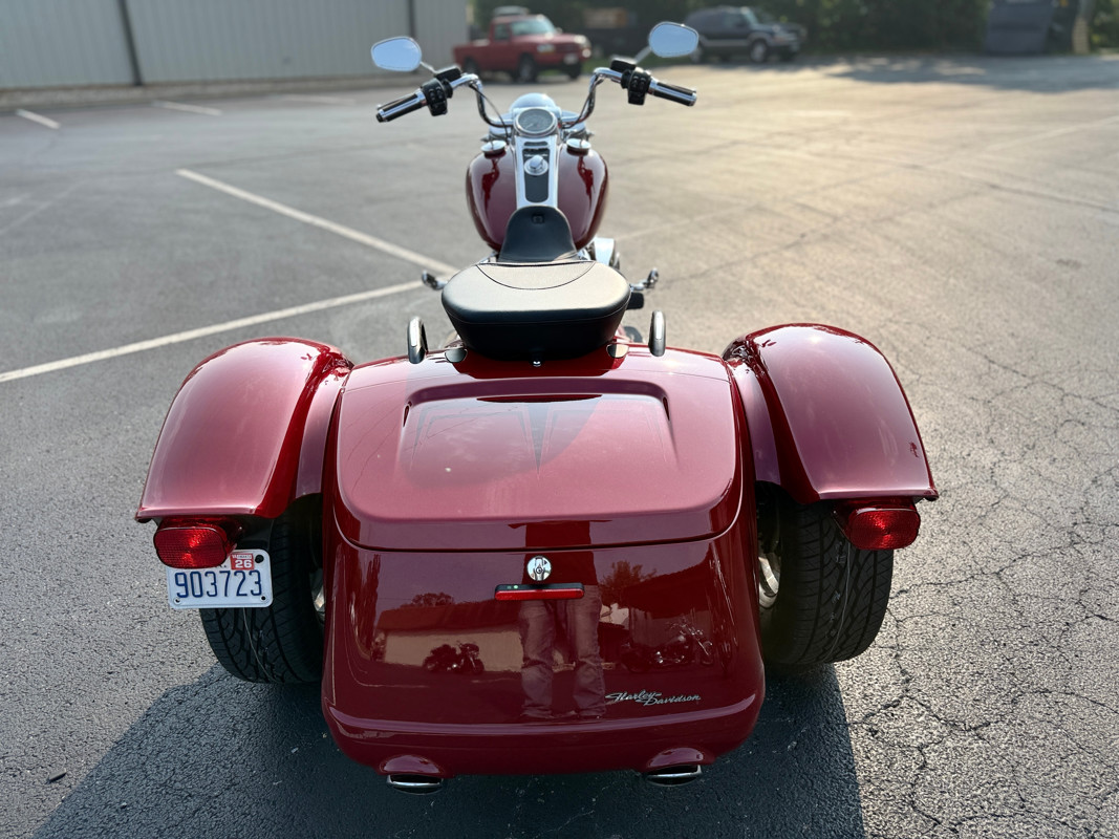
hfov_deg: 71.6
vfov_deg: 56.8
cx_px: 560
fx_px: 776
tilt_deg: -26.2
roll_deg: -0.3
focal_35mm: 24
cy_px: 420
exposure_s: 1/3021
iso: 80
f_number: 1.78
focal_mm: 6.76
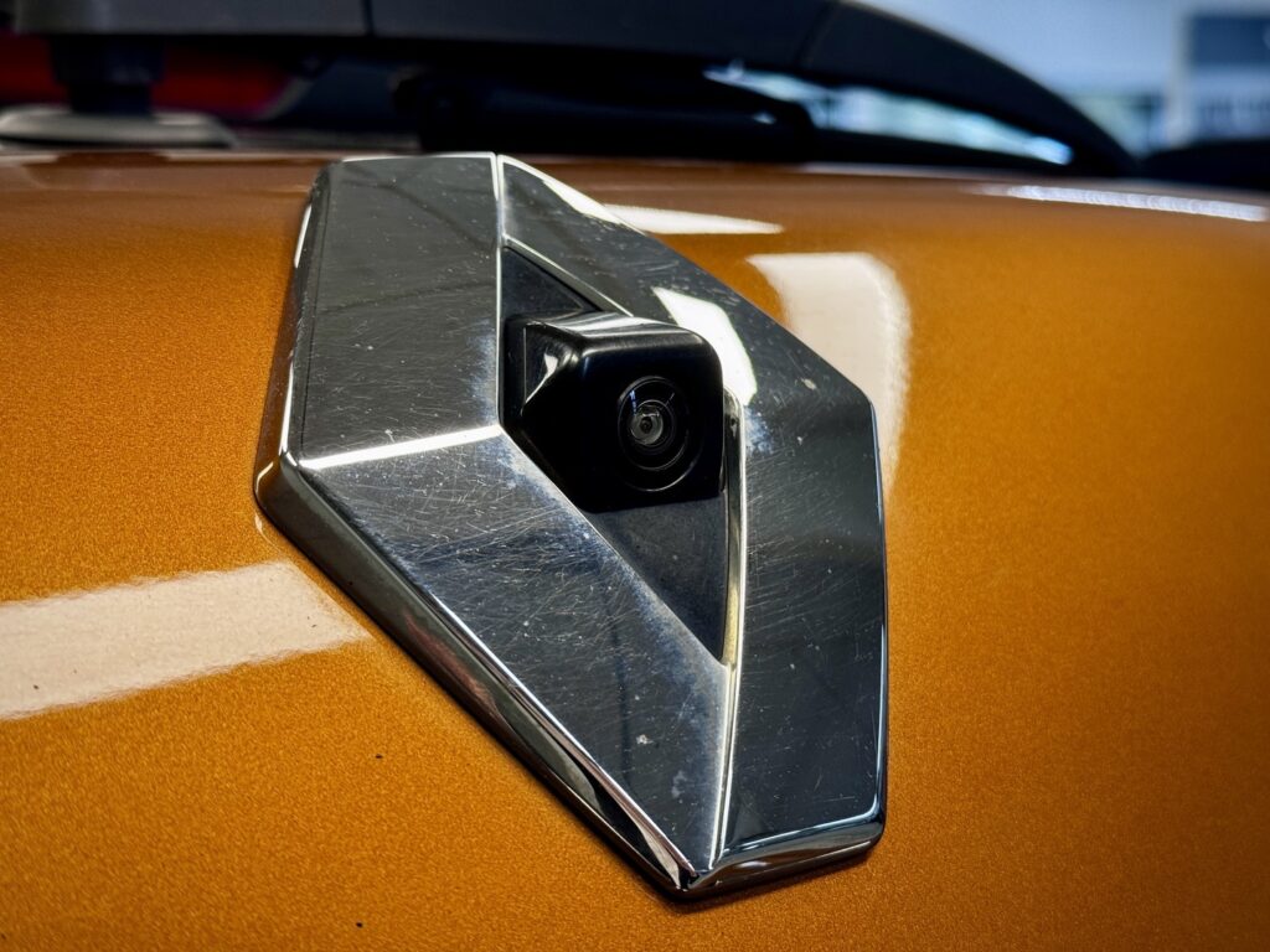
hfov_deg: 39.7
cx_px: 635
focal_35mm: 48
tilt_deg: -7.4
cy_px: 476
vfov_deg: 30.3
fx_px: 1761
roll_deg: +0.8
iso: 100
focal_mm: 6.76
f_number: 1.78
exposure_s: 1/109
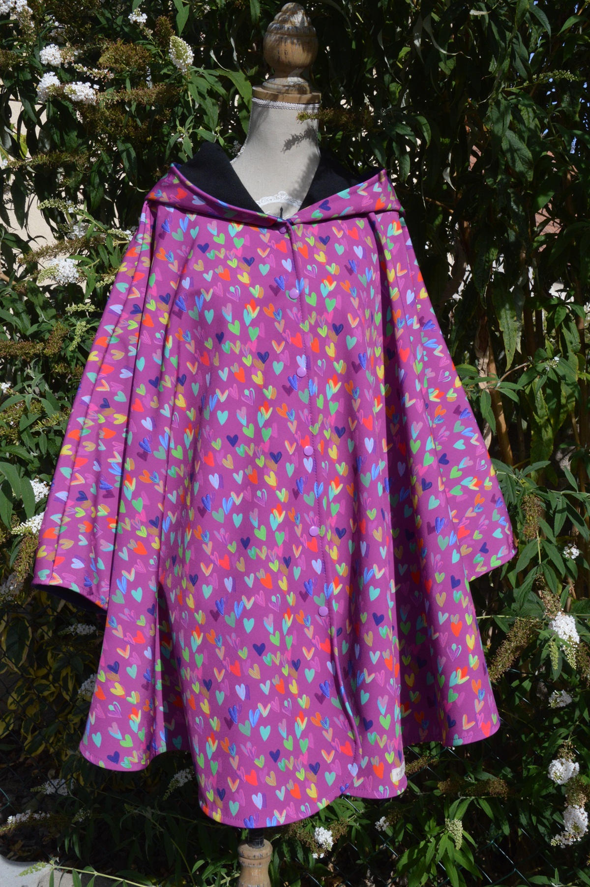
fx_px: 997
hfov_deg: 33.0
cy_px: 444
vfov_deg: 48.0
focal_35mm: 40
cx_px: 295
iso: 800
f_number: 13
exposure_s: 1/640
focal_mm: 27
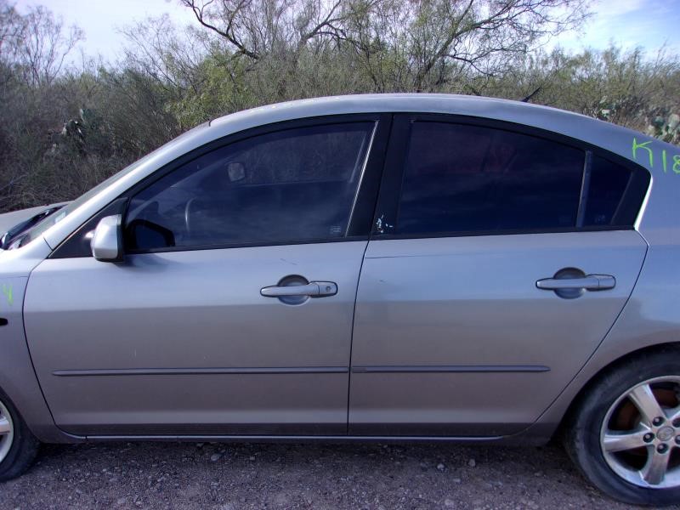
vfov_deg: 51.4
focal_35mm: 27
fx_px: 530
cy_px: 255
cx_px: 340
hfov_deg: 65.3
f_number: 3
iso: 80
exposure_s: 1/400
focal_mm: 4.9
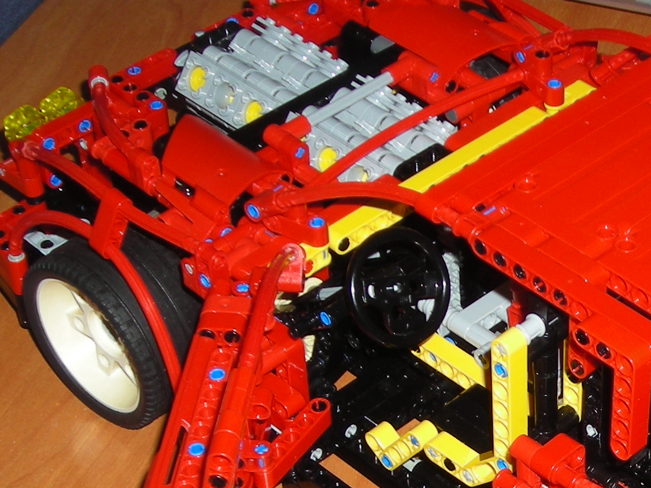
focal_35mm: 97
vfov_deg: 15.0
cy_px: 466
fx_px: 1824
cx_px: 663
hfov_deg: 19.6
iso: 50
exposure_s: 1/60
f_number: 3.2
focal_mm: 6.3
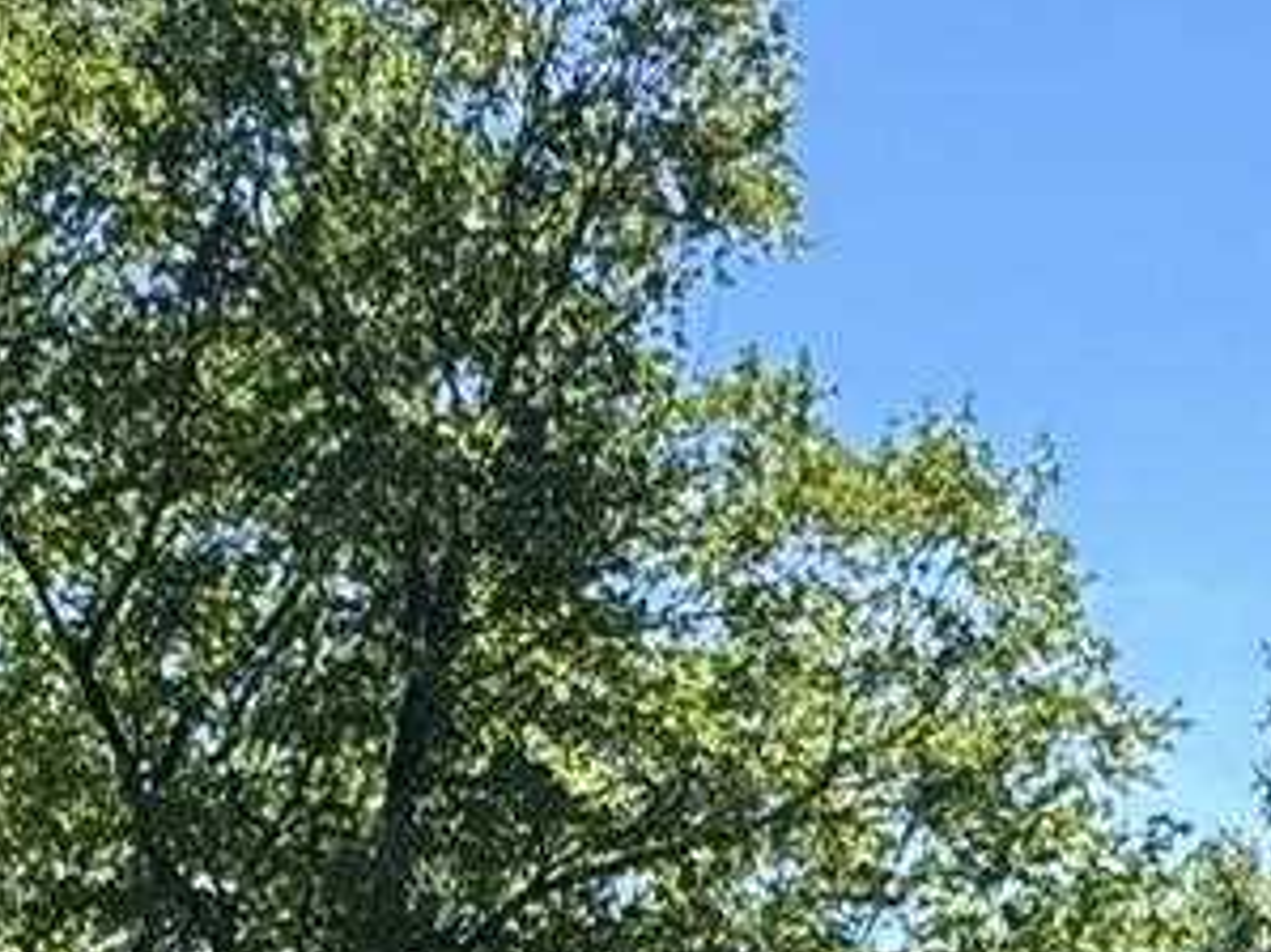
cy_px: 2236
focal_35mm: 96
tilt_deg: -10.6
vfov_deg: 12.4
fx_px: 3523
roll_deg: +0.5
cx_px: 570
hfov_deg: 20.4
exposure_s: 1/1020
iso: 50
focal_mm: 2.22
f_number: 2.2
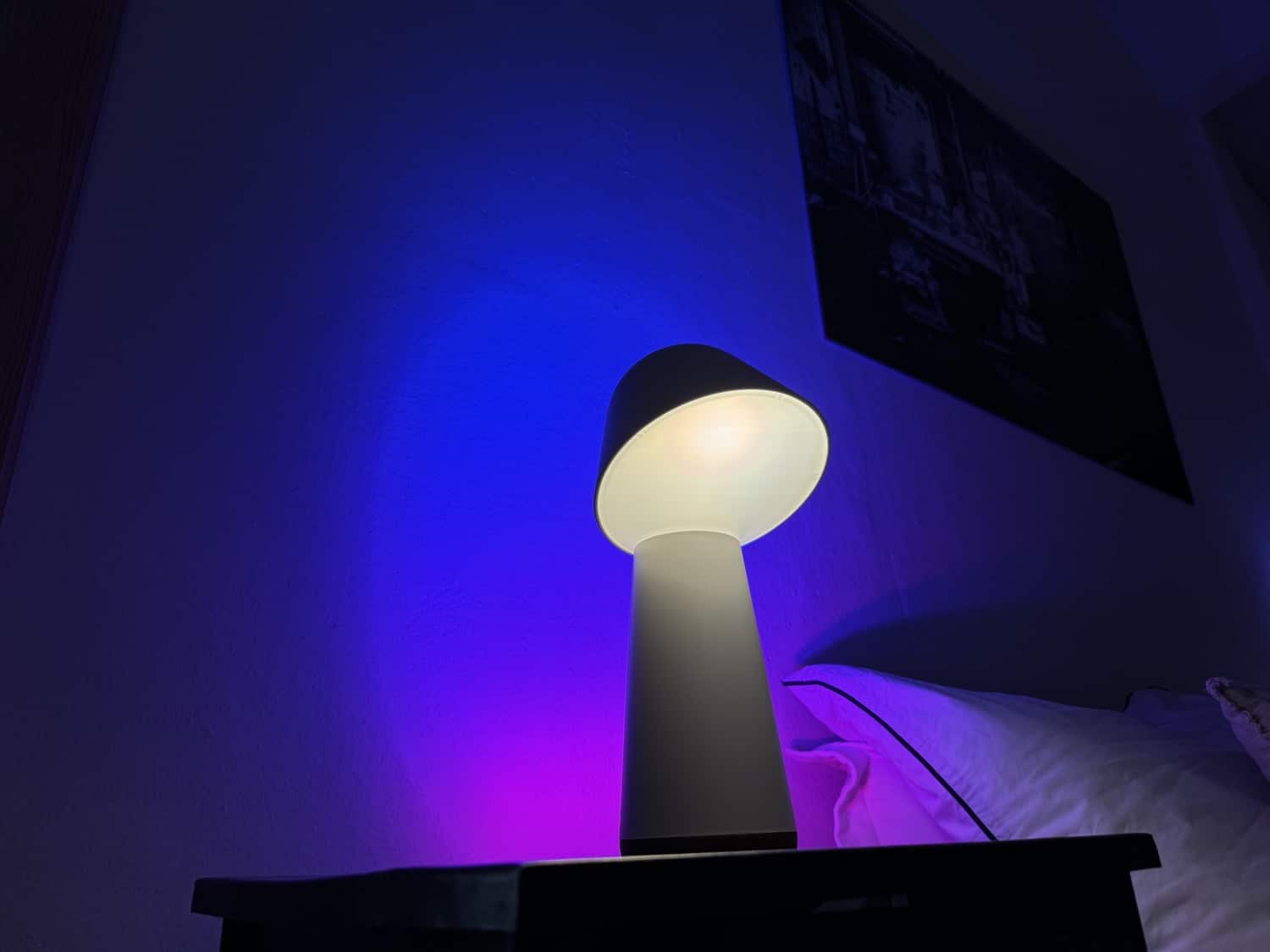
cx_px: 635
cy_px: 476
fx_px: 881
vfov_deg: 56.8
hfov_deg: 71.6
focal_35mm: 24
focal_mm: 6.76
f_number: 1.78
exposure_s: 1/119
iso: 64
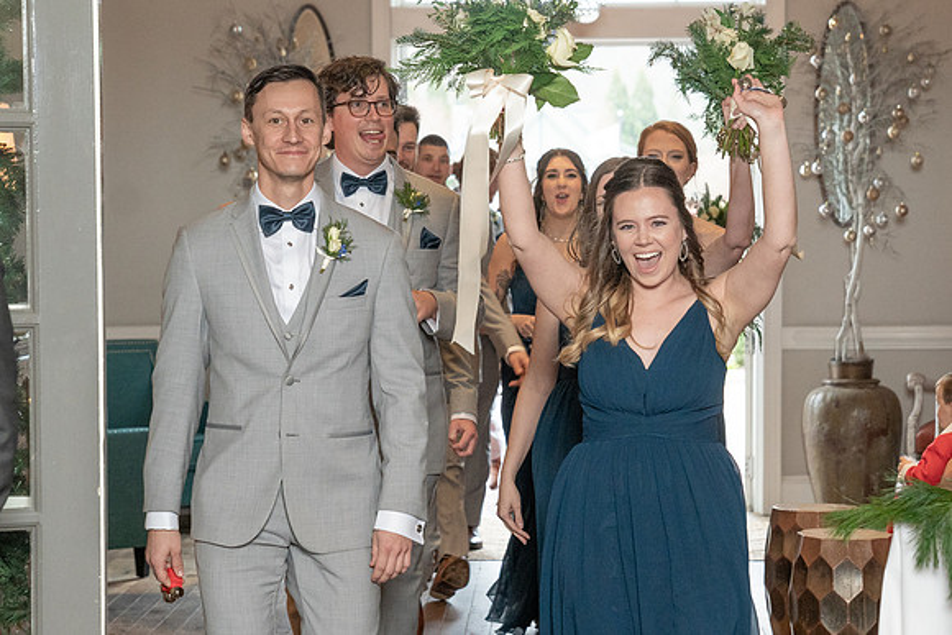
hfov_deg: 19.8
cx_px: 514
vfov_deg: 13.3
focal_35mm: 103
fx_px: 2729
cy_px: 364
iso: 2000
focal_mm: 63
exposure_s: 1/200
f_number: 4
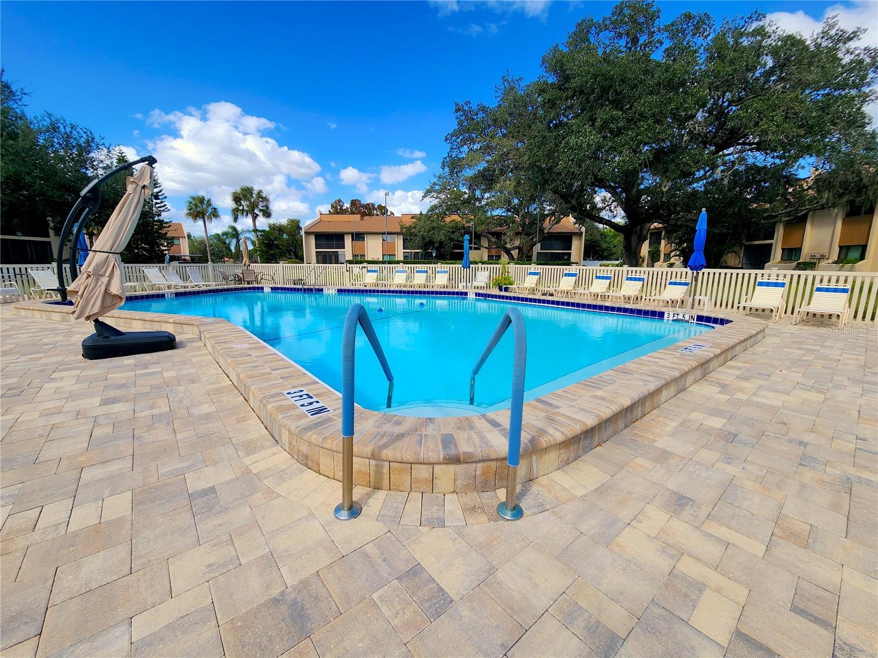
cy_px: 329
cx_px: 439
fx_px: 330
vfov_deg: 89.9
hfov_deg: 106.2
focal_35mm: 13
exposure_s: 1/1437
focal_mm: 2.2
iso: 50
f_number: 2.2
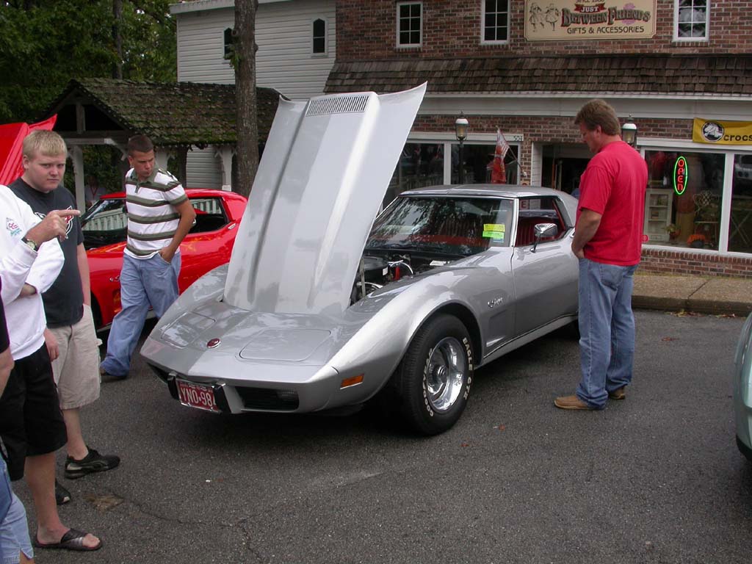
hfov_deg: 49.0
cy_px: 282
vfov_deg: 37.7
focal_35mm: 38
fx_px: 826
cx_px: 376
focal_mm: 7.85
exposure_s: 1/195
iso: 100
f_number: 6
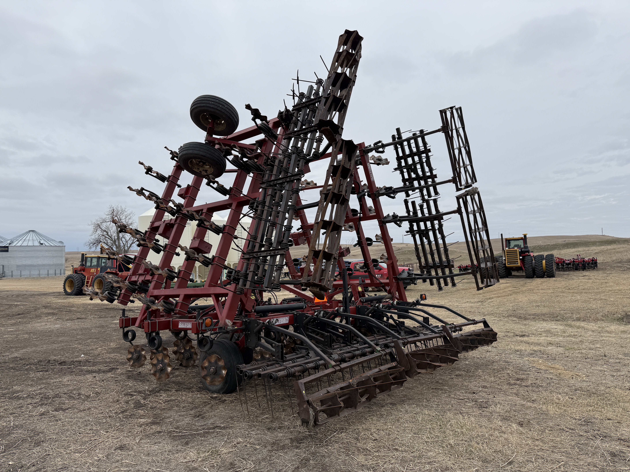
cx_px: 315
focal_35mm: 24
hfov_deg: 71.6
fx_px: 437
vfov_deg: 56.8
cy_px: 236
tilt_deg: +6.9
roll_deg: +0.8
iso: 80
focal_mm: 6.76
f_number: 1.78
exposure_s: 1/5714
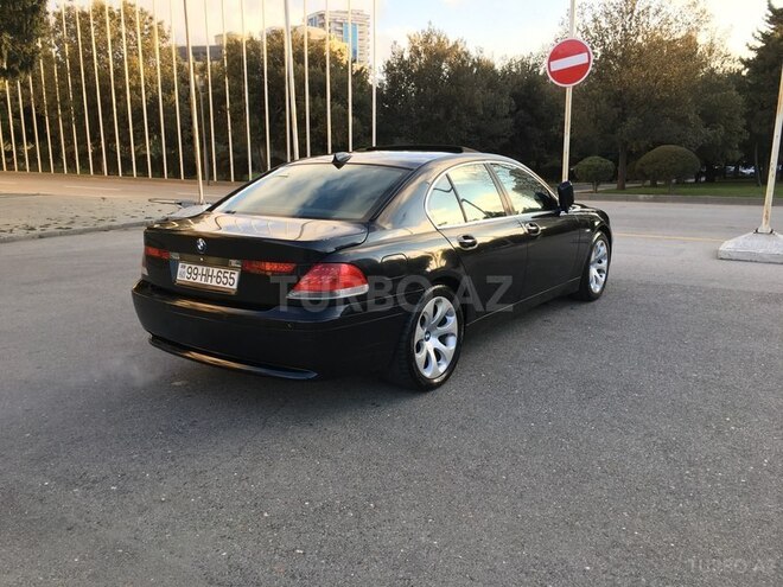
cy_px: 294
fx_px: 656
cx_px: 392
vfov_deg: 48.2
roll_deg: -0.8
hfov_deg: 61.7
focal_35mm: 29
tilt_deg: -12.5
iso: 25
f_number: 2.2
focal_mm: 4.15
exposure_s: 1/110
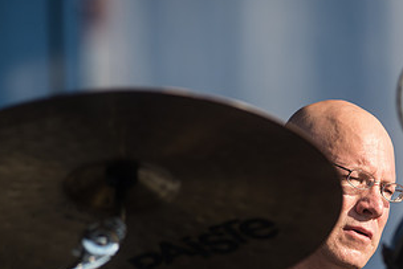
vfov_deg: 5.0
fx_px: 3102
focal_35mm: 277
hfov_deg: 7.4
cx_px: 334
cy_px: 215
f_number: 4
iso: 200
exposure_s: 1/1000
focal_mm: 145
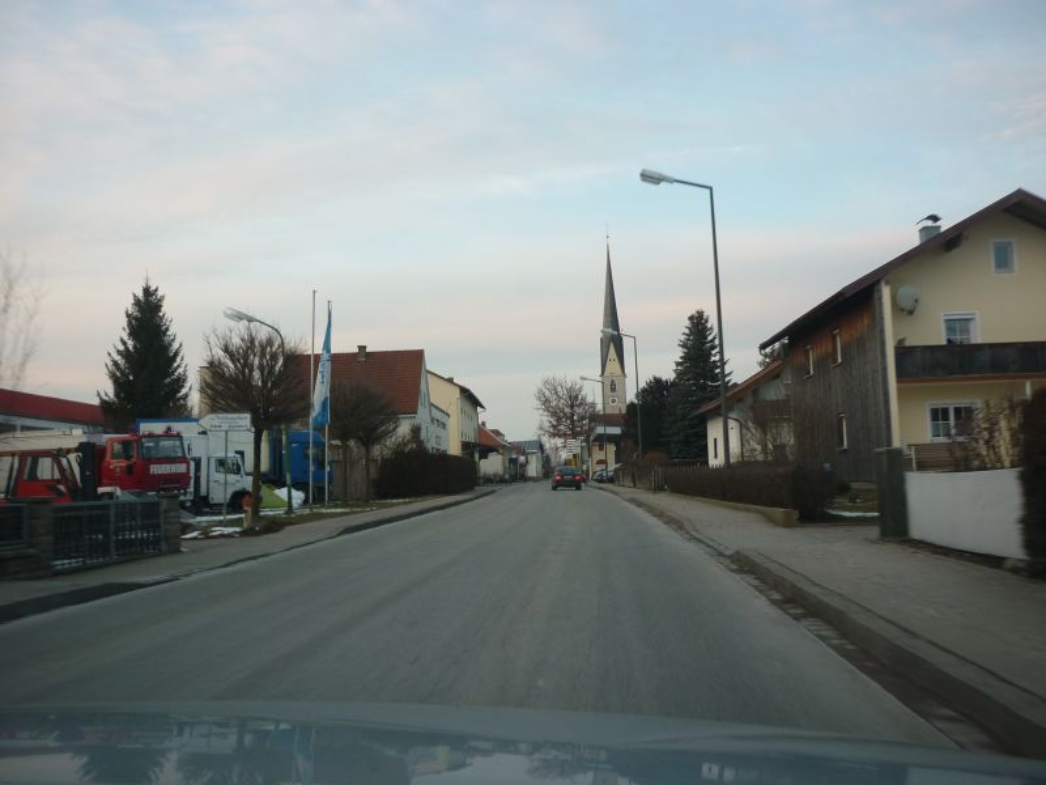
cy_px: 392
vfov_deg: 42.9
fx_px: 997
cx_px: 523
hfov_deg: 55.4
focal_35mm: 33
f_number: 2.8
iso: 80
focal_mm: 5.5
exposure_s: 1/100
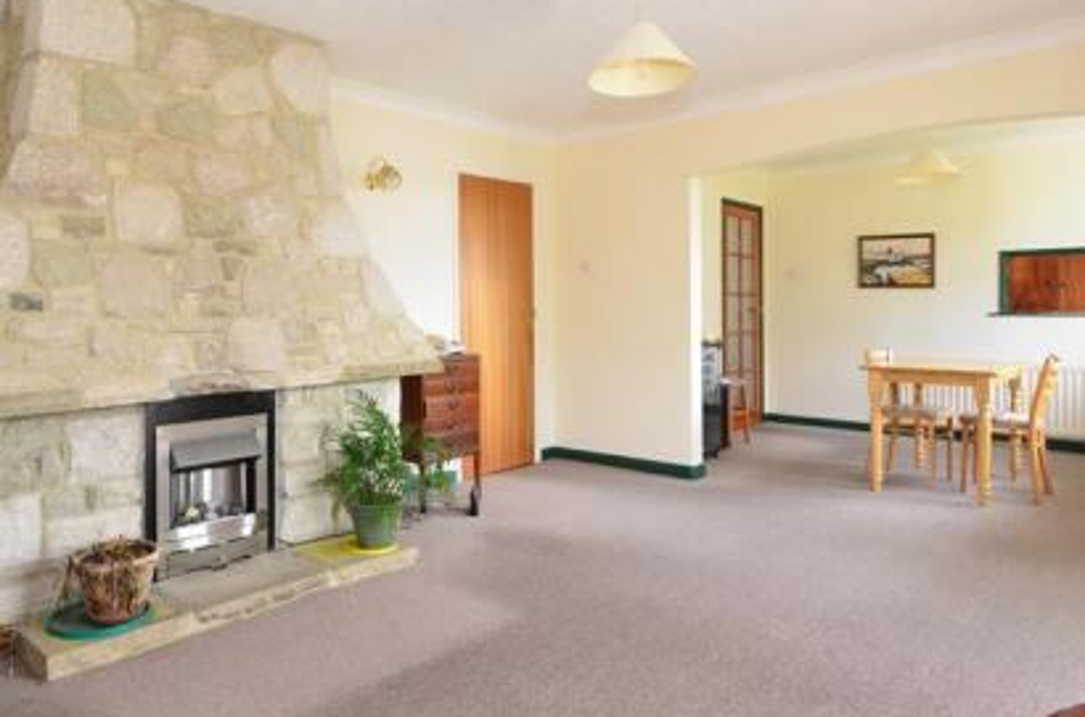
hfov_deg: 73.2
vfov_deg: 52.7
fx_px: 721
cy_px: 304
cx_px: 445
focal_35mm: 24
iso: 640
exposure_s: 1/8
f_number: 10
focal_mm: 10
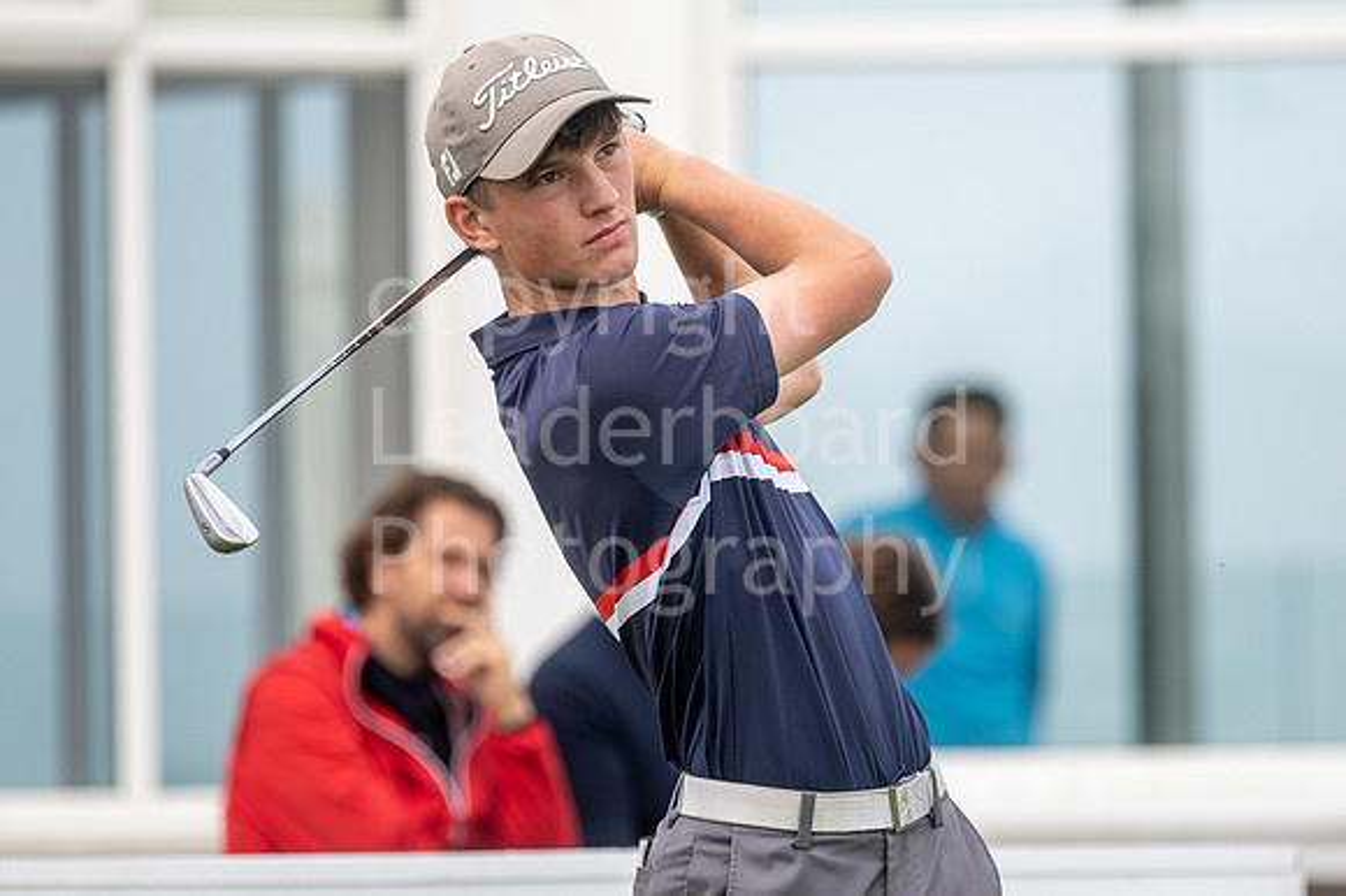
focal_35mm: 573
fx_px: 21415
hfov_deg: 3.6
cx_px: 801
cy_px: 351
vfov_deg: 2.4
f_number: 4
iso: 200
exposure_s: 1/1000
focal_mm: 300
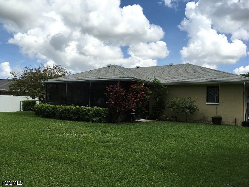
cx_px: 124
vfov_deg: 48.2
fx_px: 209
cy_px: 94
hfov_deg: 61.7
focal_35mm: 29
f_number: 2.2
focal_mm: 4.15
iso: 25
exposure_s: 1/2404
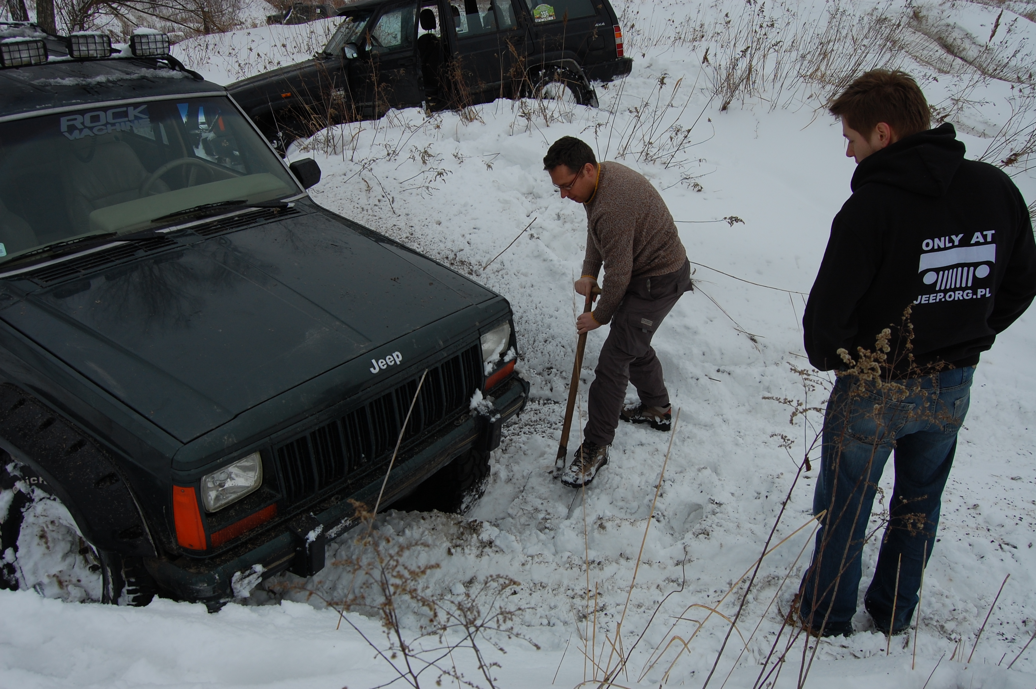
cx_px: 518
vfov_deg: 47.8
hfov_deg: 67.4
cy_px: 344
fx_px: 776
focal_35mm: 27
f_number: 8
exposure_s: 1/250
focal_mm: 18
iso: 200
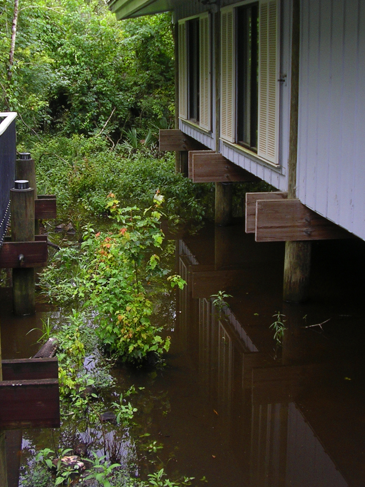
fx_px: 773
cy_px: 245
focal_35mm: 55
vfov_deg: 34.9
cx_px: 159
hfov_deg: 26.5
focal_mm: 5.8
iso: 50
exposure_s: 1/60
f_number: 2.9
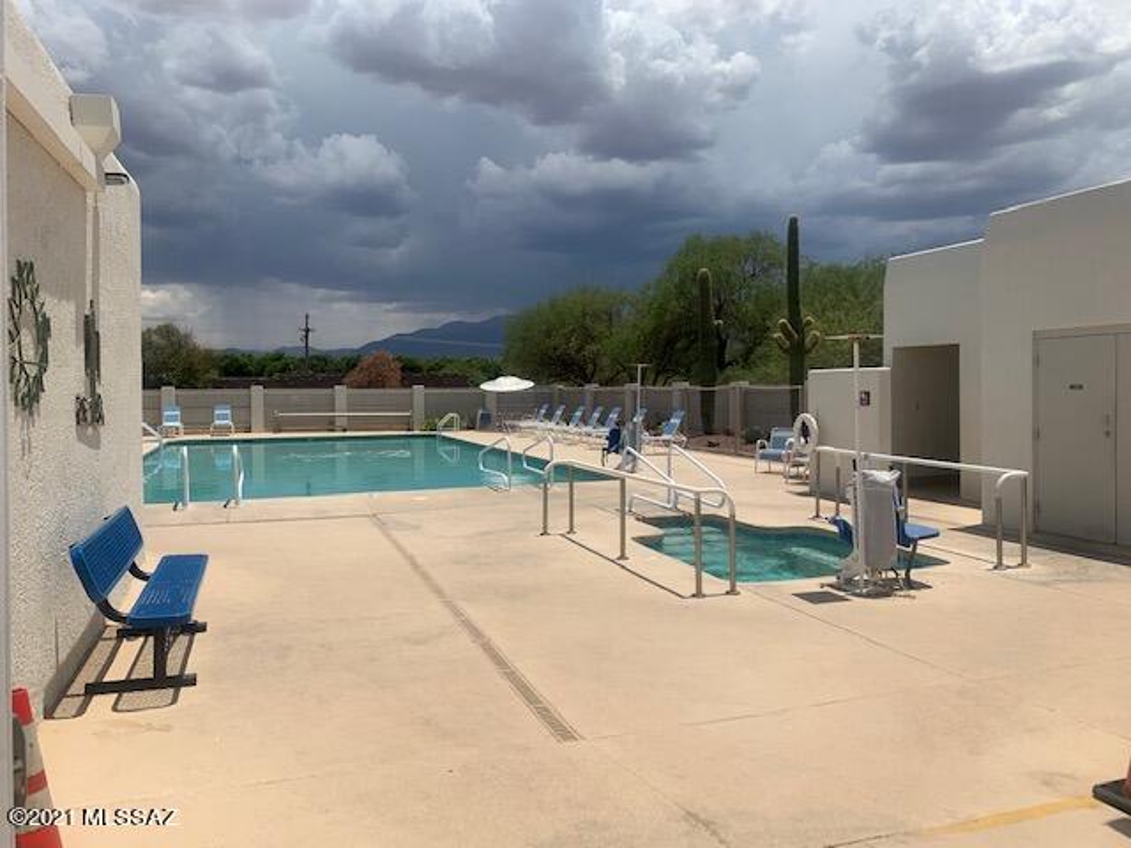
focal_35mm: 26
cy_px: 424
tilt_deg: -0.1
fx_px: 849
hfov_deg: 67.3
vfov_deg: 53.1
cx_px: 566
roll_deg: -1.0
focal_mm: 4.25
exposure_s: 1/5714
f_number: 1.8
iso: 25
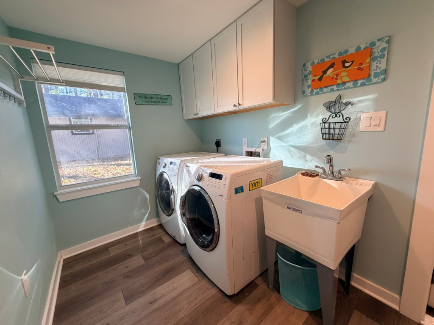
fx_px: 176
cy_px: 162
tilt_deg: -9.0
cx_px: 217
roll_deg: +2.9
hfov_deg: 102.1
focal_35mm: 14
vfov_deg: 85.7
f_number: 2.2
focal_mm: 2.22
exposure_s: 1/120
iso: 200
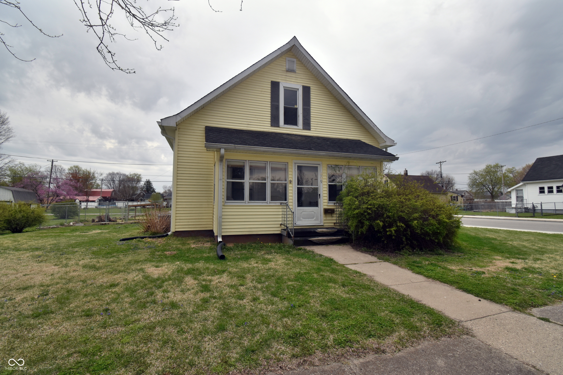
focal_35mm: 15
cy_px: 188
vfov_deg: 77.3
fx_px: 235
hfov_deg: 100.4
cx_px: 282
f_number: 9
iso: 100
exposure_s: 1/200
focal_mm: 10
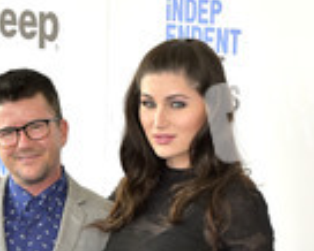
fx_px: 2102
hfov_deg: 8.5
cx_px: 114
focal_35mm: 226
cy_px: 454
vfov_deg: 6.7
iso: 500
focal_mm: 82
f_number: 6.3
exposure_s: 1/320
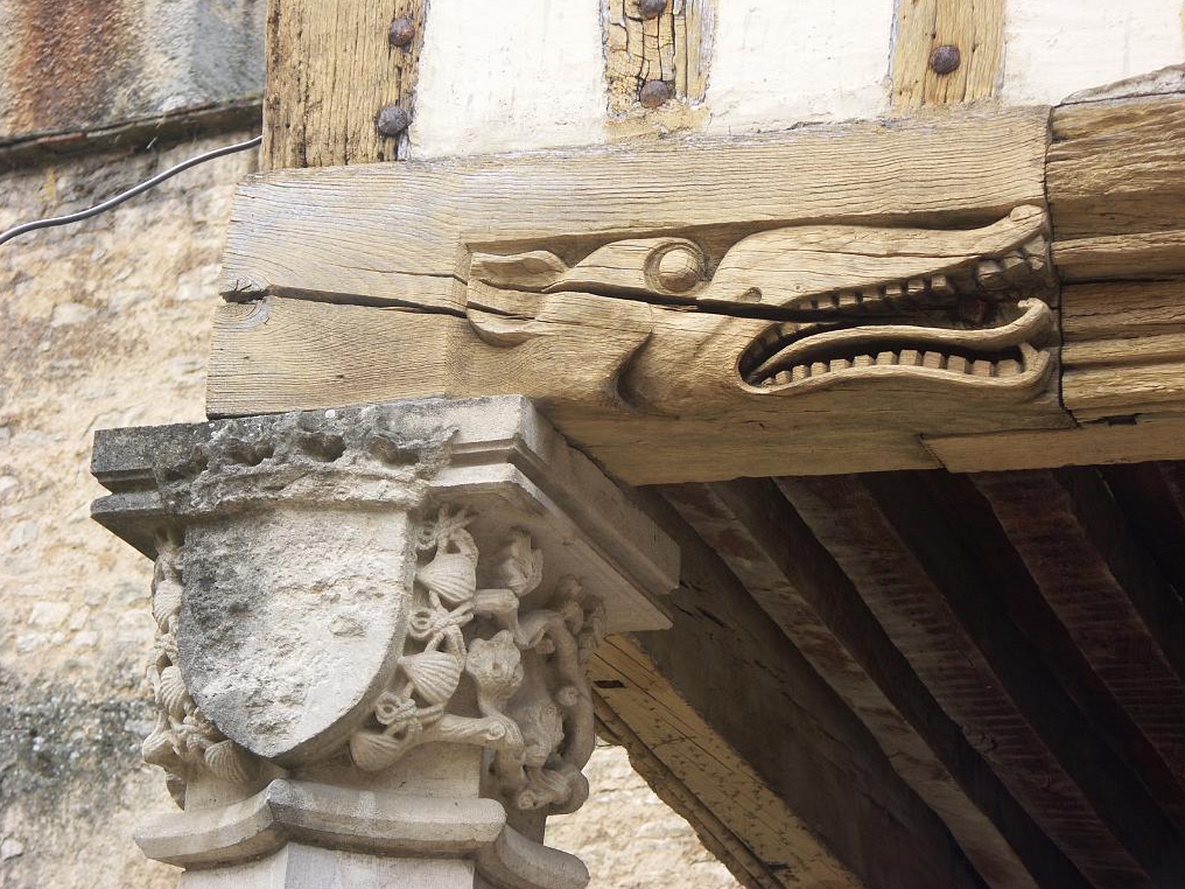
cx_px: 592
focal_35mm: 121
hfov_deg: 16.3
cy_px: 444
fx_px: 4142
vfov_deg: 12.2
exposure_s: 1/160
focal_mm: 30.55
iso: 64
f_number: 3.2
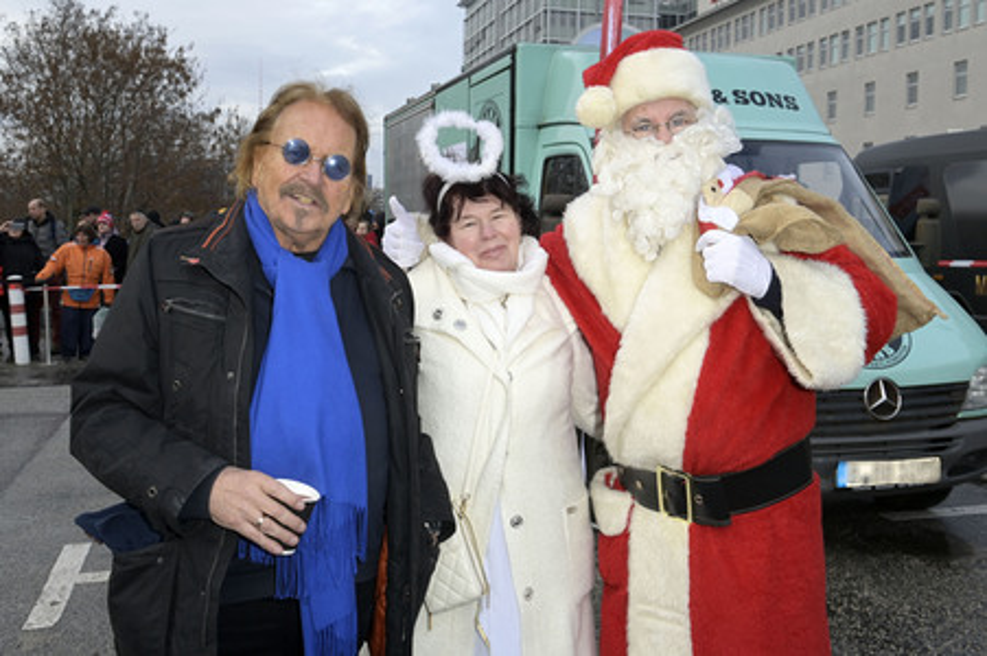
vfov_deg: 41.1
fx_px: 877
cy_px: 328
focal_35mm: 32
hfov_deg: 58.8
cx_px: 494
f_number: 9
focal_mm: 32
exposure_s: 1/250
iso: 1000
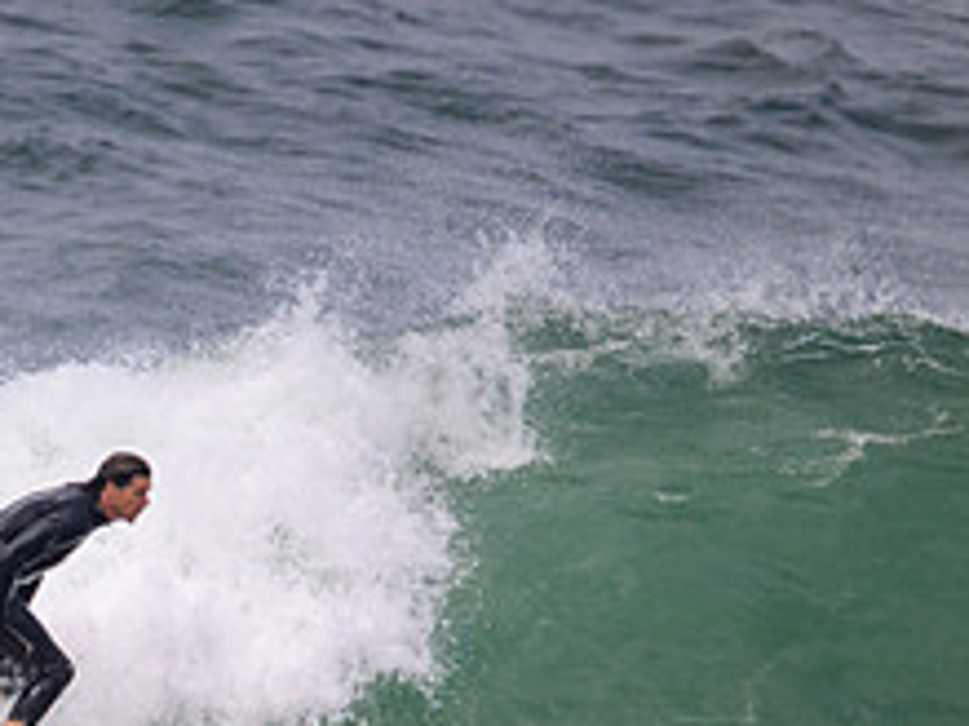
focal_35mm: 2037
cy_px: 848
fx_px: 56990
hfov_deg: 1.0
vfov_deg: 0.7
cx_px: -75
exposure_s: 1/2000
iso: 1000
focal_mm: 800
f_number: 11
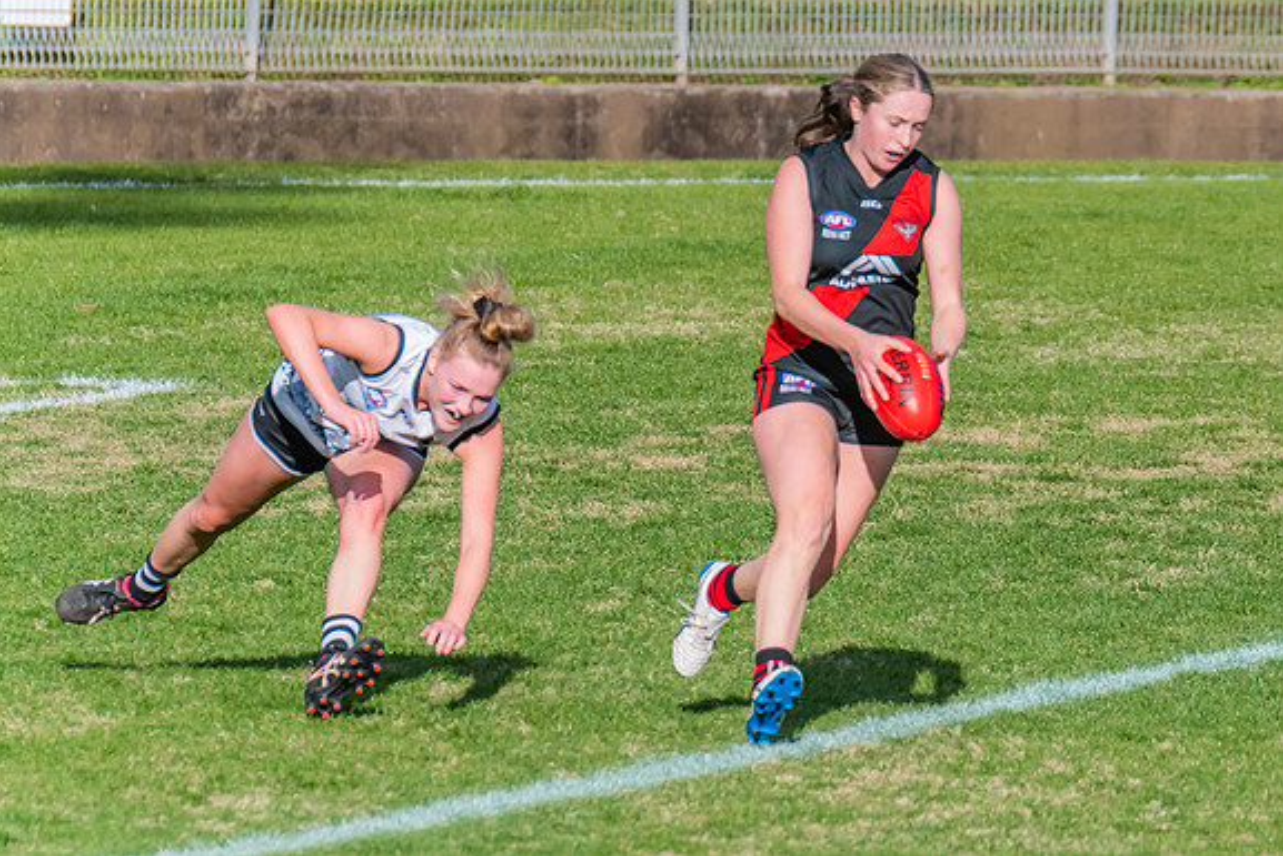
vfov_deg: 1.8
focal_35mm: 763
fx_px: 27198
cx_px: 1128
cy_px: 527
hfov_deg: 2.7
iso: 800
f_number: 9
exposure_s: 1/1250
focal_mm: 420
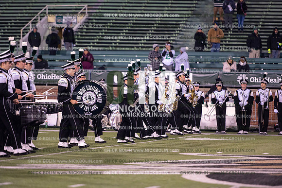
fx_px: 1567
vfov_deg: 6.9
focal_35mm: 200
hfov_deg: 10.3
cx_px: 141
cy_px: 94
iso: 2500
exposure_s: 1/1250
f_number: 2.8
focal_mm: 200
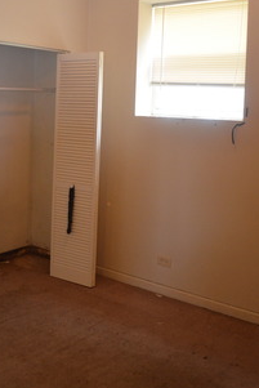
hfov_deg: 30.7
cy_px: 139
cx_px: 66
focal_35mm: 43
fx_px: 463
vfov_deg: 44.9
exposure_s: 1/60
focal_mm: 18
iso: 2000
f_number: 3.5
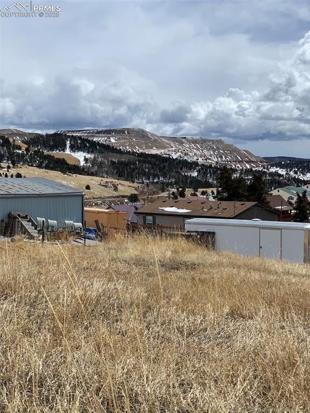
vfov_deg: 36.8
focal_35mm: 52
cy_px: 206
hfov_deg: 28.0
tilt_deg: -1.0
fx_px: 621
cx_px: 155
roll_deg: +0.3
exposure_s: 1/2817
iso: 16
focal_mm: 6
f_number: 2.4
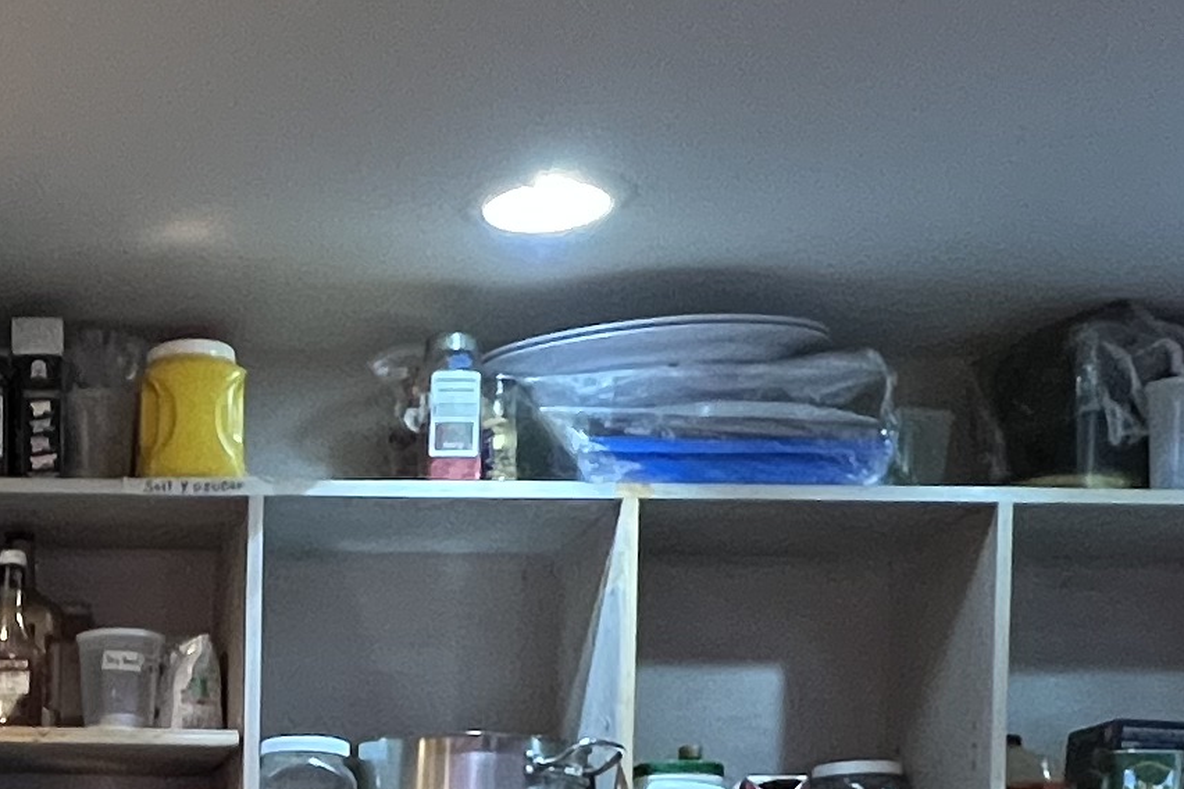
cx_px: -101
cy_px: 1165
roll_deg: -0.2
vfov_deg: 18.8
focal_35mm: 64
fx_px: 2105
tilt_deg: -2.3
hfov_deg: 28.7
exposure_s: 1/60
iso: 640
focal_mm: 1.57
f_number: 1.8
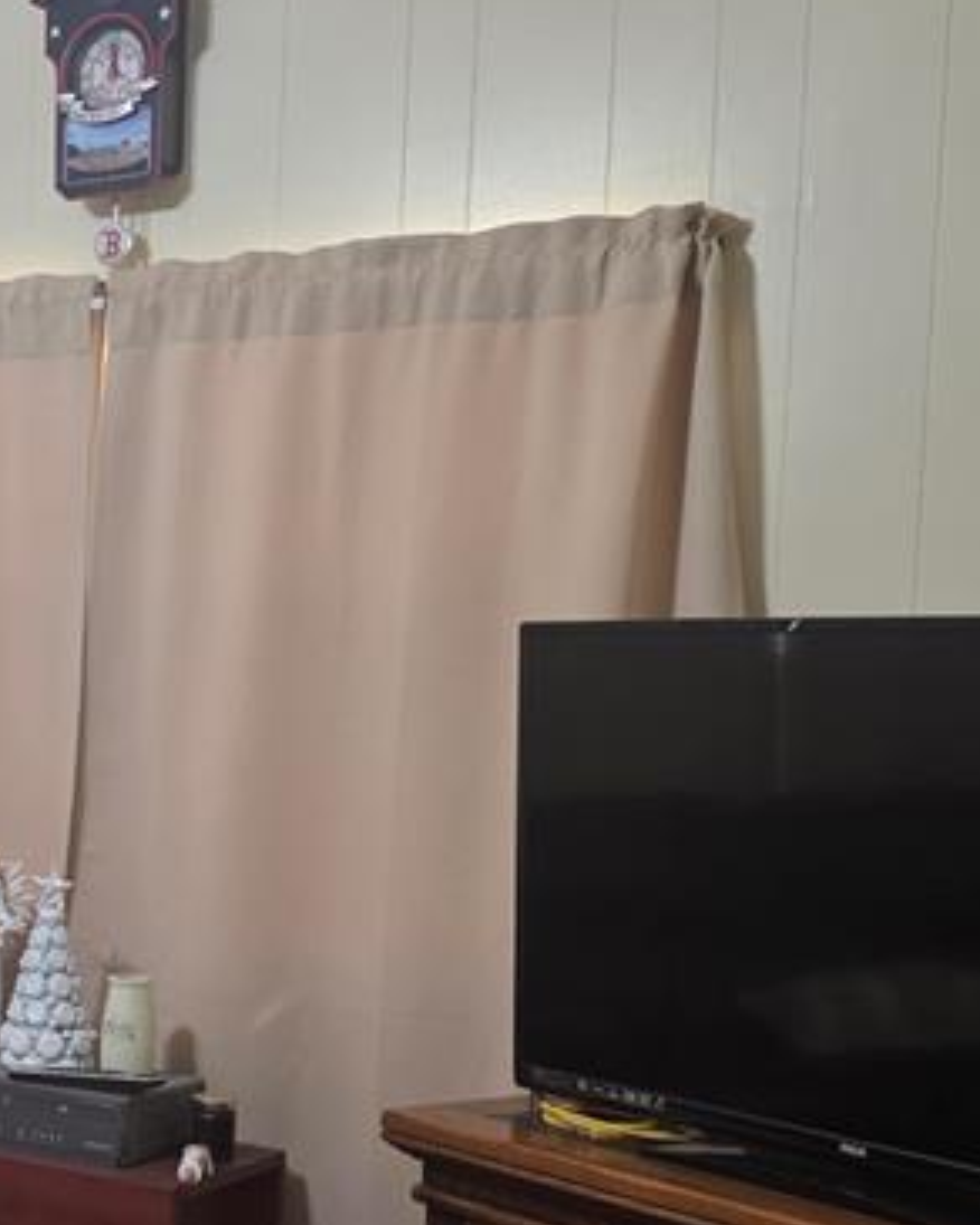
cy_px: 819
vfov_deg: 29.8
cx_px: -309
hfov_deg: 21.7
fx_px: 2284
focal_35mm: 63
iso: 320
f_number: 1.7
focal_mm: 6.3
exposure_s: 1/120
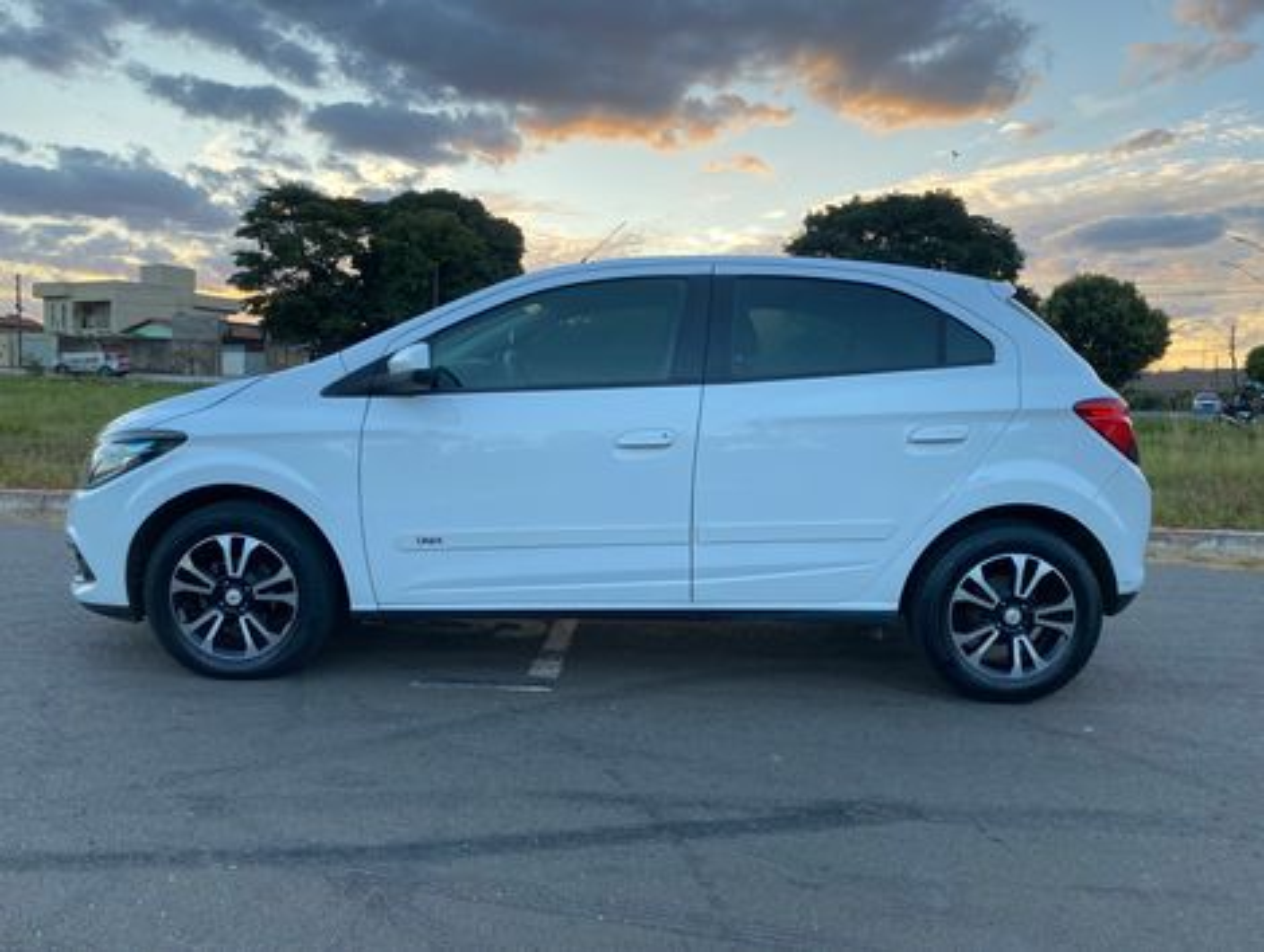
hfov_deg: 67.2
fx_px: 951
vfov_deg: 53.2
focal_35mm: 26
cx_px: 632
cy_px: 476
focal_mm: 4.25
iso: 32
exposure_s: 1/132
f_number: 1.8
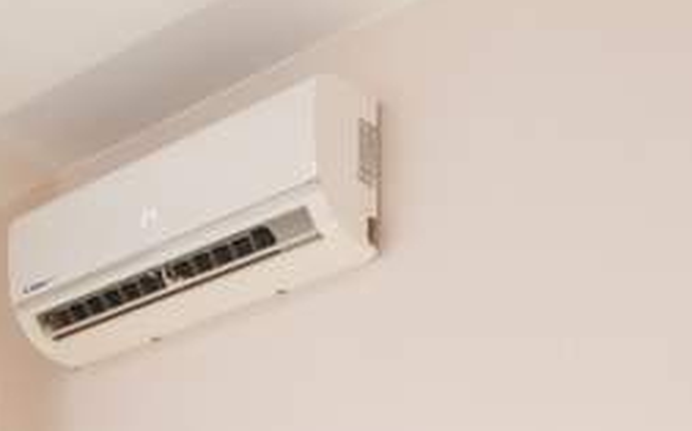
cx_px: 82
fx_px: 1545
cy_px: 1002
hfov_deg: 24.6
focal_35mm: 82
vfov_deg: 12.7
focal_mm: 10
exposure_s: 1/13
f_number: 8
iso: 320
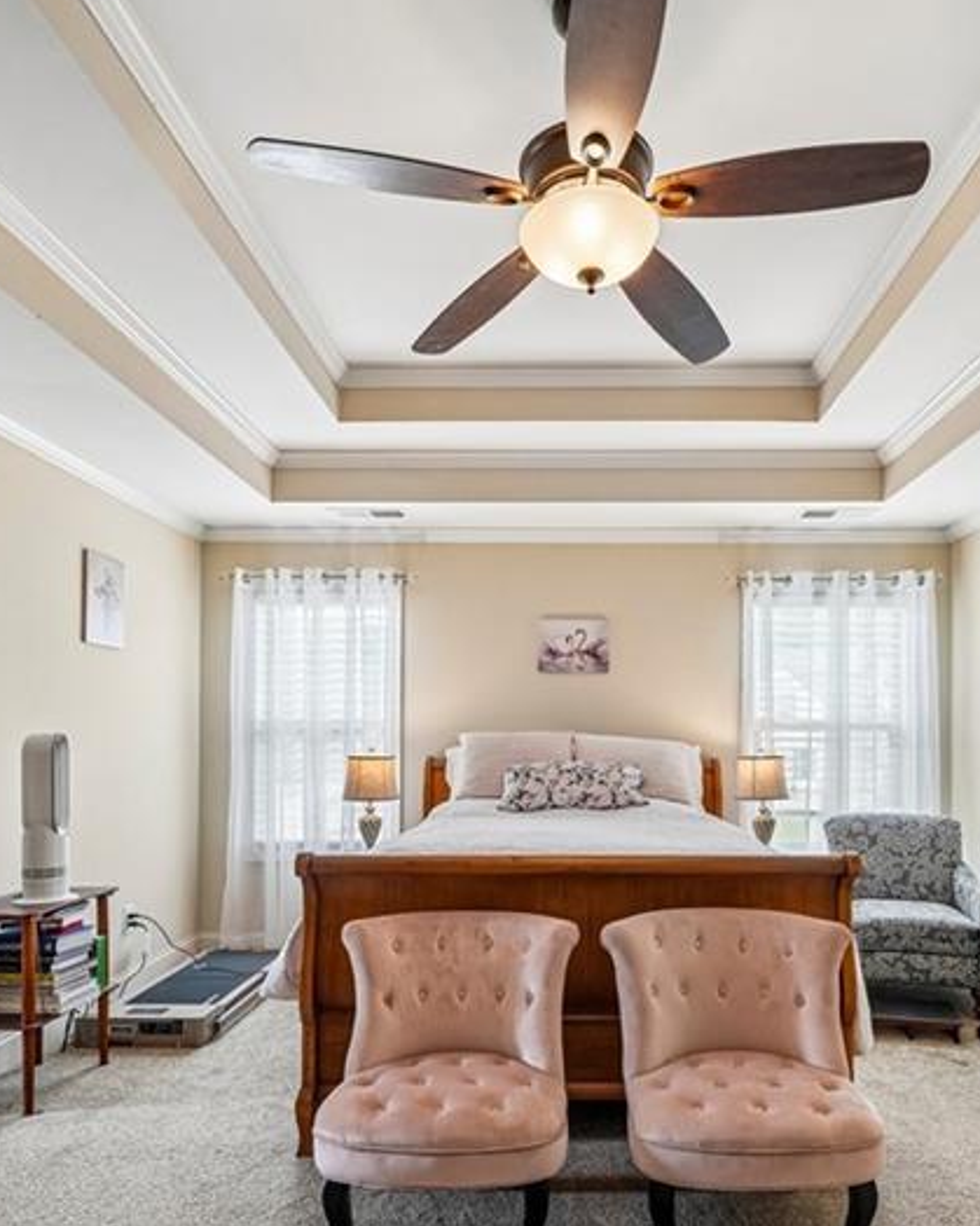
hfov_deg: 62.8
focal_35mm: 22
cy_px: 722
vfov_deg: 74.4
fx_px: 798
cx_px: 568
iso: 400
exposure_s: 1/8
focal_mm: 12
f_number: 8
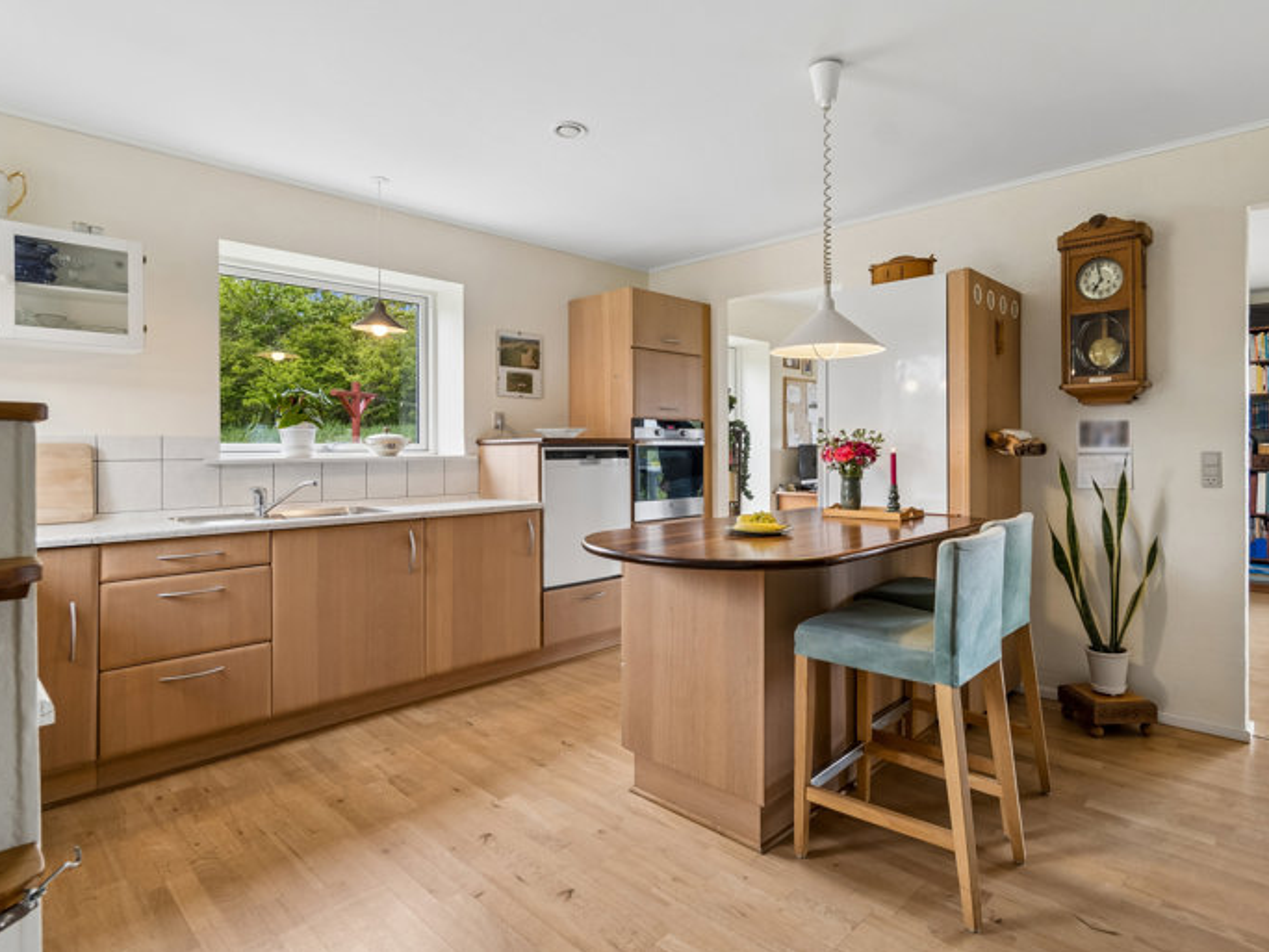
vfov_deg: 69.9
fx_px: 680
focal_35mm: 19
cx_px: 720
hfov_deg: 85.5
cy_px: 463
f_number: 8
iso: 200
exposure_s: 1/25
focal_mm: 11
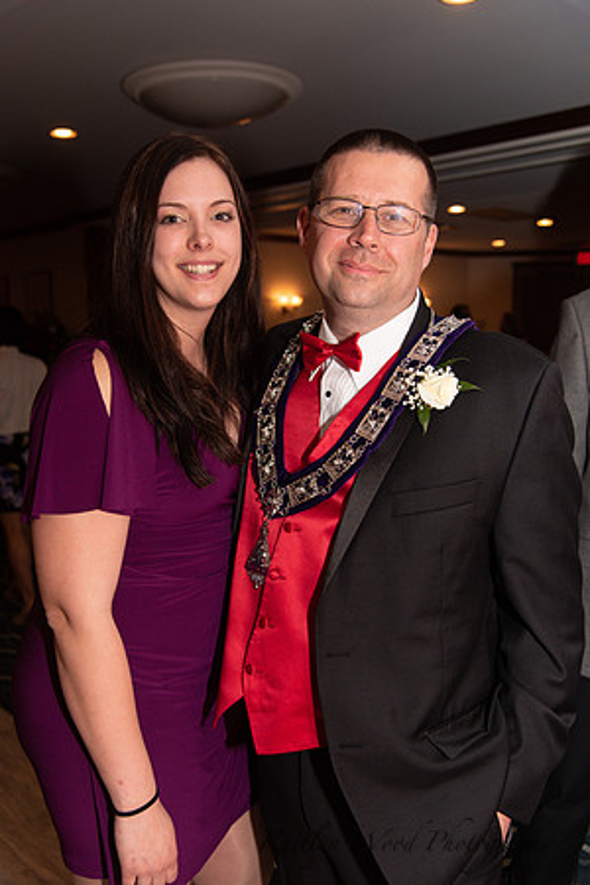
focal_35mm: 34
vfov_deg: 55.8
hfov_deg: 38.9
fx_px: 836
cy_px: 442
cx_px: 295
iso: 800
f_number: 4
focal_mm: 34
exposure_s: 1/200
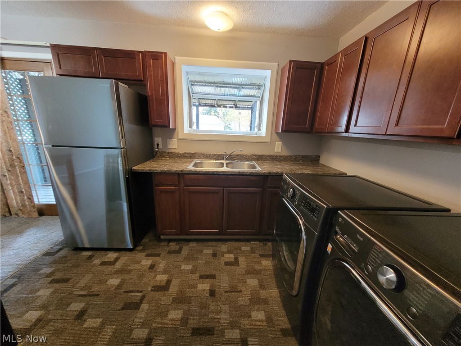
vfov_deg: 89.9
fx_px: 173
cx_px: 230
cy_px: 173
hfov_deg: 106.2
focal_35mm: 13
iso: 400
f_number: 2.2
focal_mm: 1.74
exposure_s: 1/60
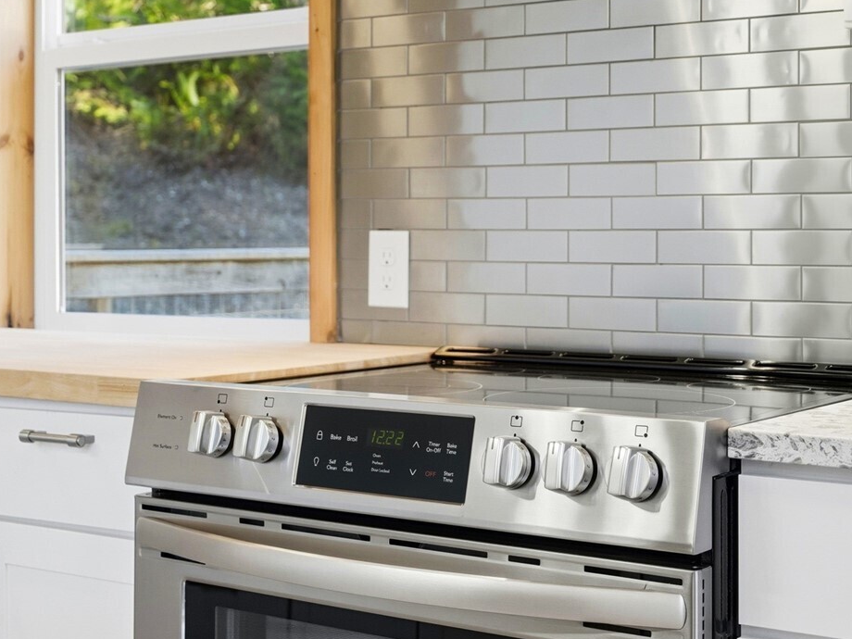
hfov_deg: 31.1
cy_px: 233
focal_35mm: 62
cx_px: 497
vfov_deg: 23.6
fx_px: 1526
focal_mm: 35
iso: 400
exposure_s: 1/1250
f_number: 4
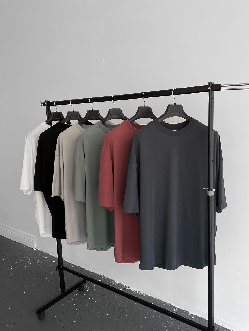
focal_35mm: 29
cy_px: 166
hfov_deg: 48.2
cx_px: 124
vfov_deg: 61.7
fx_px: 278
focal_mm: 3
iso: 25
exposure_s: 1/120
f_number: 1.8
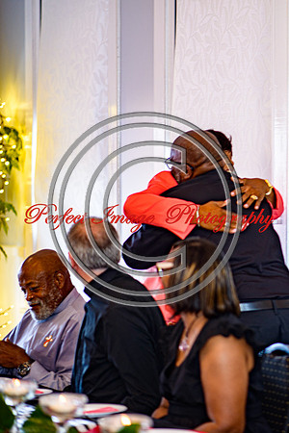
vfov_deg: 12.1
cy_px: 198
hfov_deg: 8.0
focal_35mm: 171
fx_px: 2053
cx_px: 343
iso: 100
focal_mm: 105
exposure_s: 1/80
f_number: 1.4
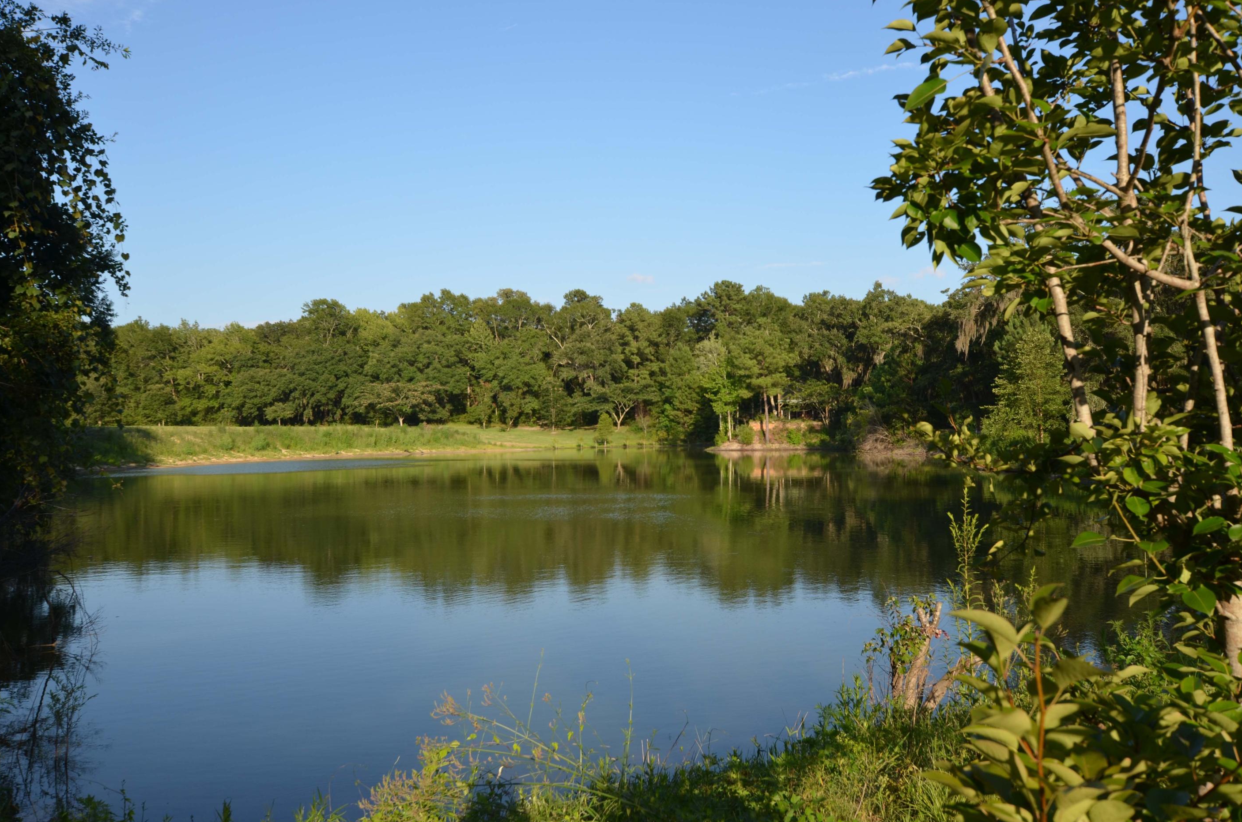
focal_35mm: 32
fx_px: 1102
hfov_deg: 58.8
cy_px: 387
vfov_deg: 40.9
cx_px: 639
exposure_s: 1/250
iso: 125
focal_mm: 20
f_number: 8
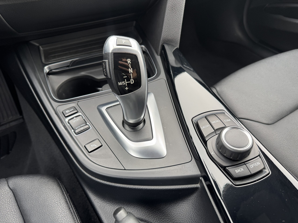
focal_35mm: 24
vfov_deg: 56.8
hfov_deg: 71.6
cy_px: 112
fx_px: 207
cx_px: 149
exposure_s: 1/121
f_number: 1.78
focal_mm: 6.76
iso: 125
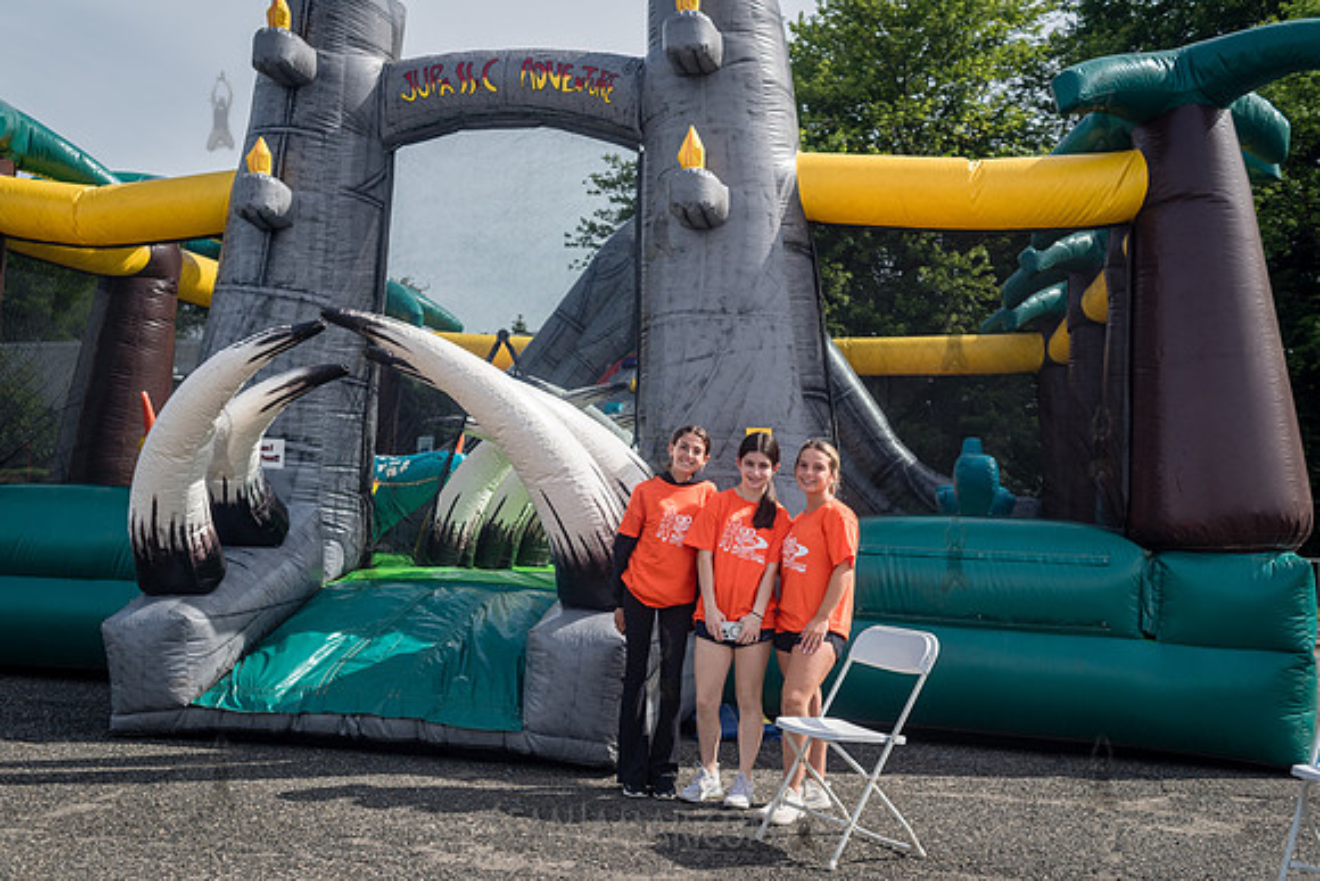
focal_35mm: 35
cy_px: 440
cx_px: 660
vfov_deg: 37.9
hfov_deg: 54.4
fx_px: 1284
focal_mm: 35
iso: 200
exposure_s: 1/2000
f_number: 4
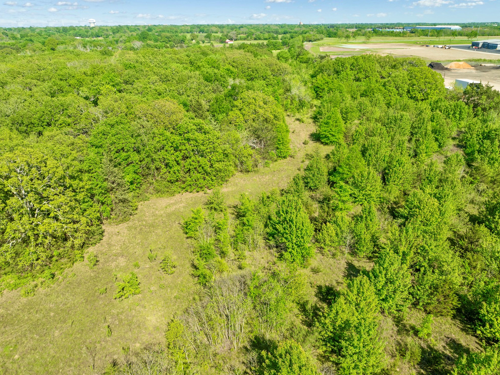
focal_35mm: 25
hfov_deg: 69.4
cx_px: 253
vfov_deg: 54.9
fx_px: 361
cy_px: 186
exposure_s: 1/640
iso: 100
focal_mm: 12.29
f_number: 2.8
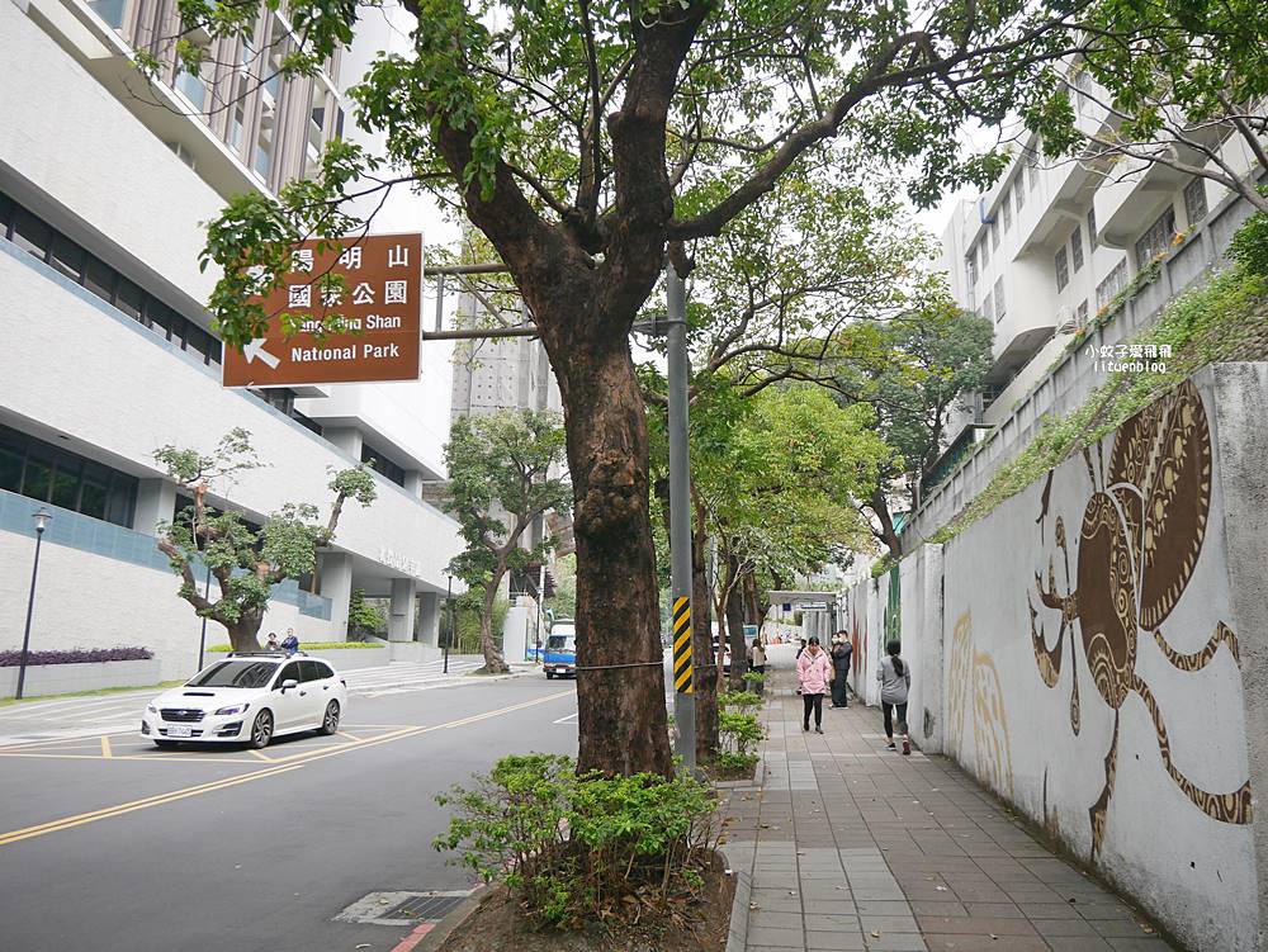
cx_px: 634
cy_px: 476
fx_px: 1026
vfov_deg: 49.8
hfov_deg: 63.4
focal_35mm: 28
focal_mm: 14
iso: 200
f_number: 3.5
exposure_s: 1/500
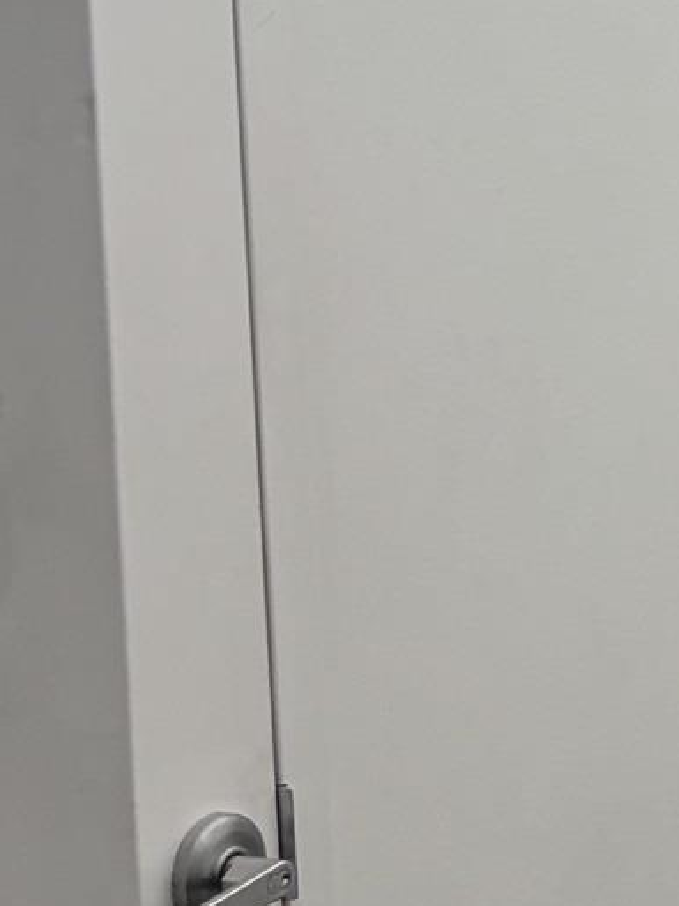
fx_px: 3060
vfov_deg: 16.8
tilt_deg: -7.6
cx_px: 1441
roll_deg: -0.9
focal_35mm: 117
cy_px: 361
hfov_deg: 11.2
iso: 40
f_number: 1.6
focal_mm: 5.96
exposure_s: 1/249
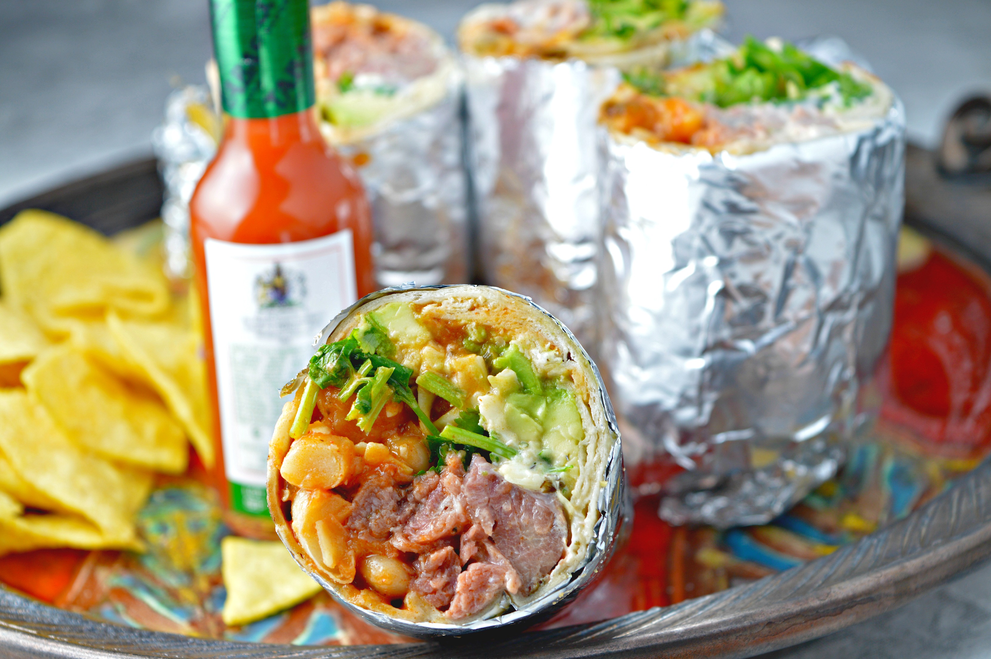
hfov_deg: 24.6
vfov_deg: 16.5
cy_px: 330
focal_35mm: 82
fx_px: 2269
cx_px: 496
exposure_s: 1/20
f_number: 5.6
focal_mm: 55
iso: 100
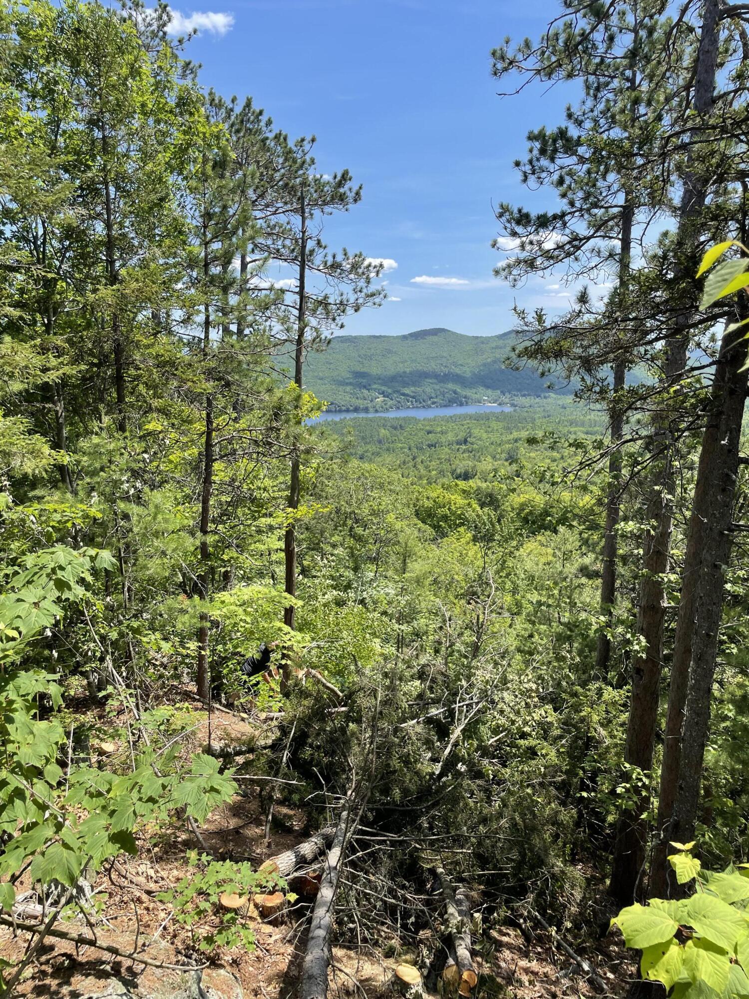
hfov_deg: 53.1
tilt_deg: -10.0
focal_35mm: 26
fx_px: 750
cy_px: 500
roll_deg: -0.2
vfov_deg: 67.3
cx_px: 374
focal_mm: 4.2
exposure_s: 1/1984
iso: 32
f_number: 1.6
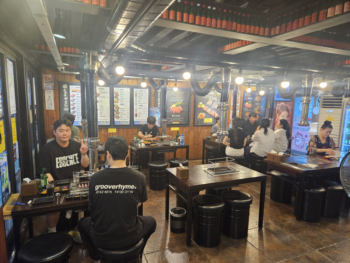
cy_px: 132
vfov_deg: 58.9
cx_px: 175
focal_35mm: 23
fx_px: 233
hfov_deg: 73.9
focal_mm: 5.4
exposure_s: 1/120
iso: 640
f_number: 1.8
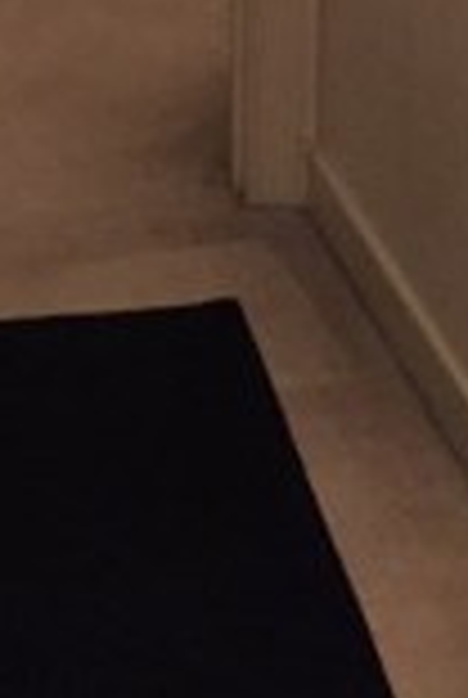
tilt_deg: -10.2
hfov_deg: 9.2
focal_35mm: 149
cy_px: -522
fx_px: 2892
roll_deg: -1.2
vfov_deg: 12.6
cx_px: 202
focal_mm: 4.15
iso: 250
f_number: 2.2
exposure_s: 1/30
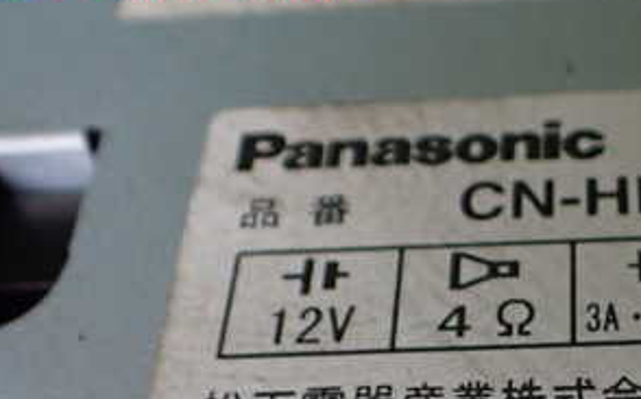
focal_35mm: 65
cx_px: 610
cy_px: 440
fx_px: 1134
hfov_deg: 29.8
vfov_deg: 19.1
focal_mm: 5.4
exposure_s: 1/125
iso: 640
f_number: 2.3
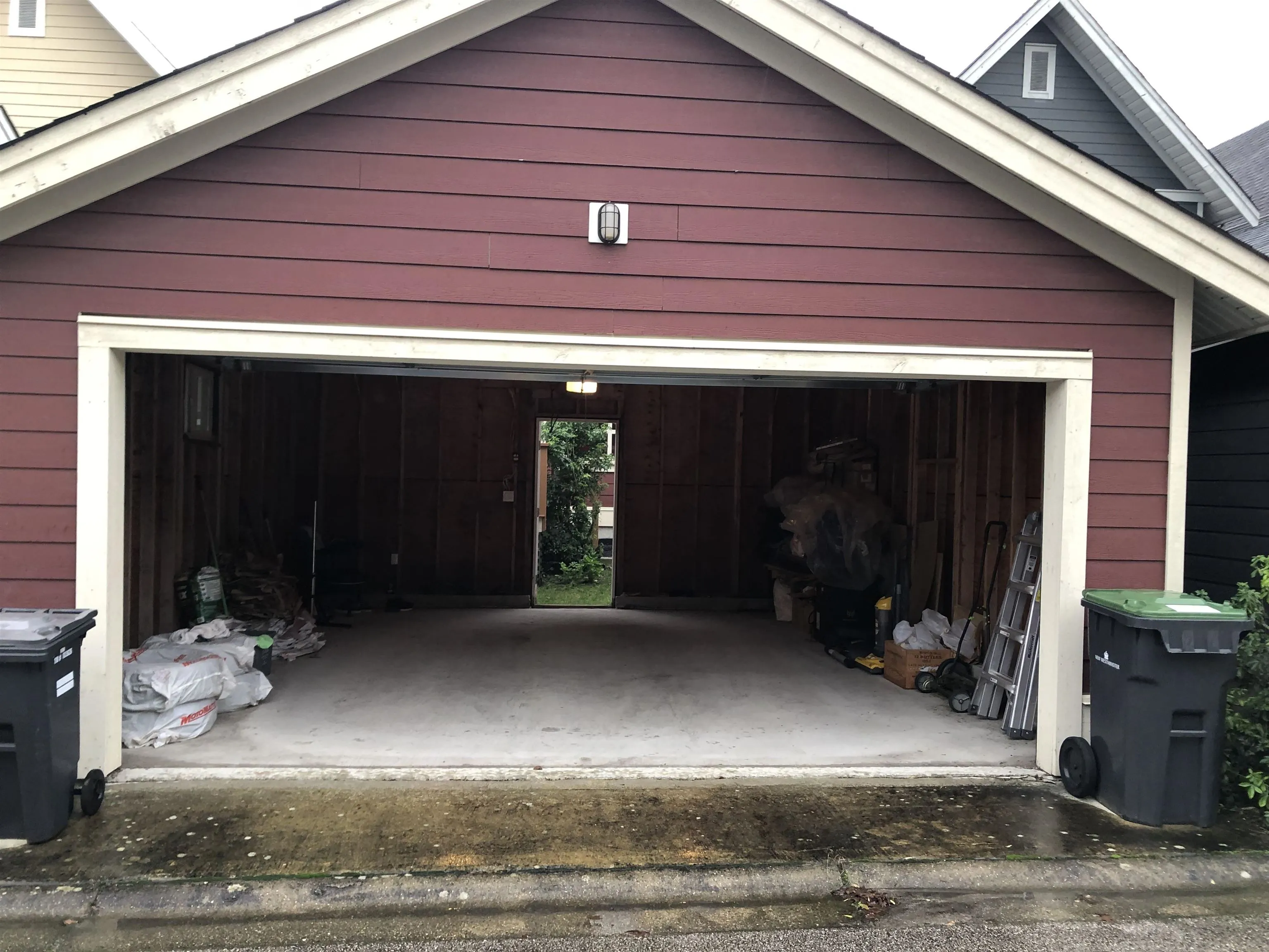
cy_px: 476
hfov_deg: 63.4
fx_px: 1026
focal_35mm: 28
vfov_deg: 49.7
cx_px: 634
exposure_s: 1/24
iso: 40
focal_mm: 3.99
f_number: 1.8
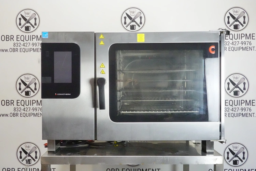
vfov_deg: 29.9
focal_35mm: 45
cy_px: 86
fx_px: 320
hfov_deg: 43.6
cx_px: 128
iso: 6400
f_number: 9
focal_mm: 16.54
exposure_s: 1/50
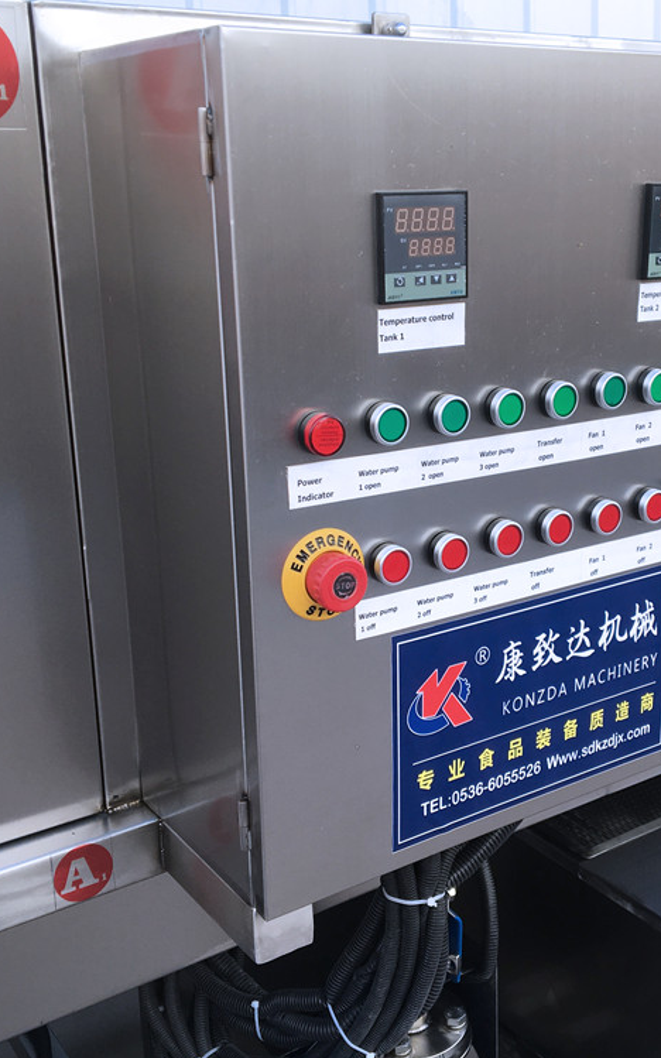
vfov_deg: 47.2
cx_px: 432
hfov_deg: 30.3
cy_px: 531
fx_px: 1211
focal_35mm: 42
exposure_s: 1/346
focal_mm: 4.15
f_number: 2.2
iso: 25
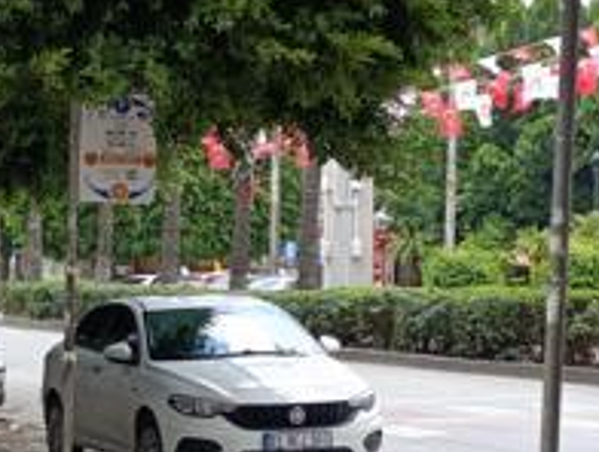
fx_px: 2134
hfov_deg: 15.7
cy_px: 458
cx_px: 6
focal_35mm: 123
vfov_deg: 12.0
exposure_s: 1/100
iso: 94
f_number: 1.65
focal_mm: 6.11
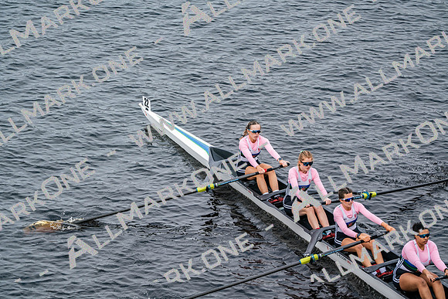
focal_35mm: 200
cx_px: 224
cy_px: 150
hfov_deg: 10.3
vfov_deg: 6.9
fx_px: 2489
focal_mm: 200
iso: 320
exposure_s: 1/2000
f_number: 2.8
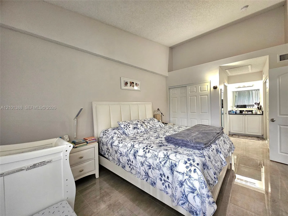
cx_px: 144
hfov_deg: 106.2
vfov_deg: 89.9
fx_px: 108
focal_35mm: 13
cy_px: 108
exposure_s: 1/40
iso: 320
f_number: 2.2
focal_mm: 2.2
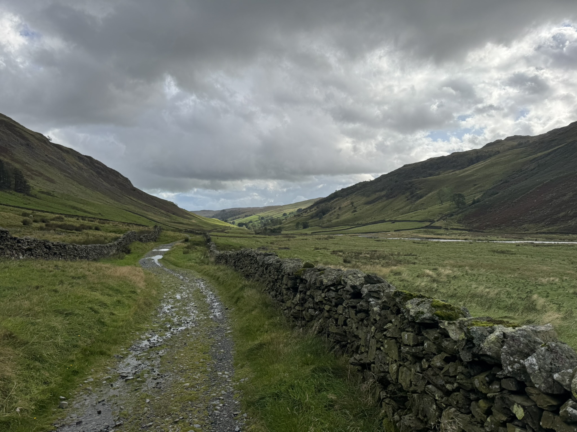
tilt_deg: -0.1
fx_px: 400
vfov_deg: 56.8
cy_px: 216
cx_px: 288
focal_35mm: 24
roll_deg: +2.1
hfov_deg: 71.6
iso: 80
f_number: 1.78
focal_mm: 6.76
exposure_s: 1/4608
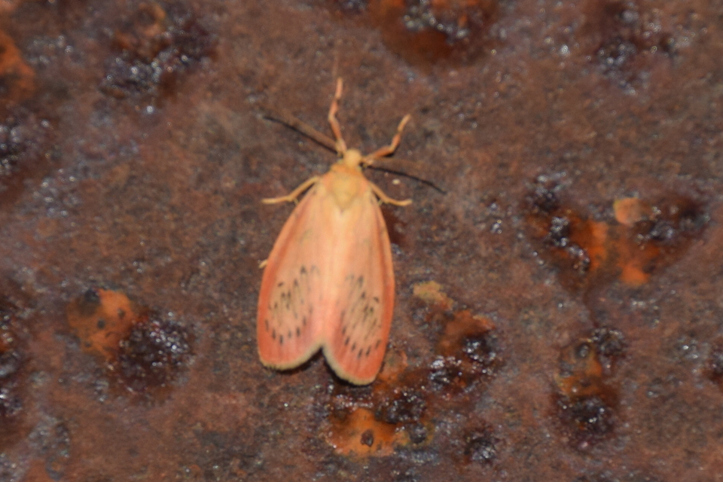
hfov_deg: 9.8
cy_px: 241
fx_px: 4217
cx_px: 362
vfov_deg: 6.5
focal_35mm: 210
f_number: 5.6
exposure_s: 1/60
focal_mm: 140
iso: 320
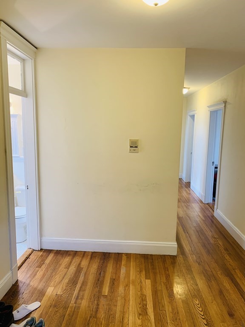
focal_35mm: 26
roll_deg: -0.8
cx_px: 122
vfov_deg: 67.3
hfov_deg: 53.1
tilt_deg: -8.4
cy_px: 164
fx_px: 245
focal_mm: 4.25
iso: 100
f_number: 1.8
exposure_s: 1/60
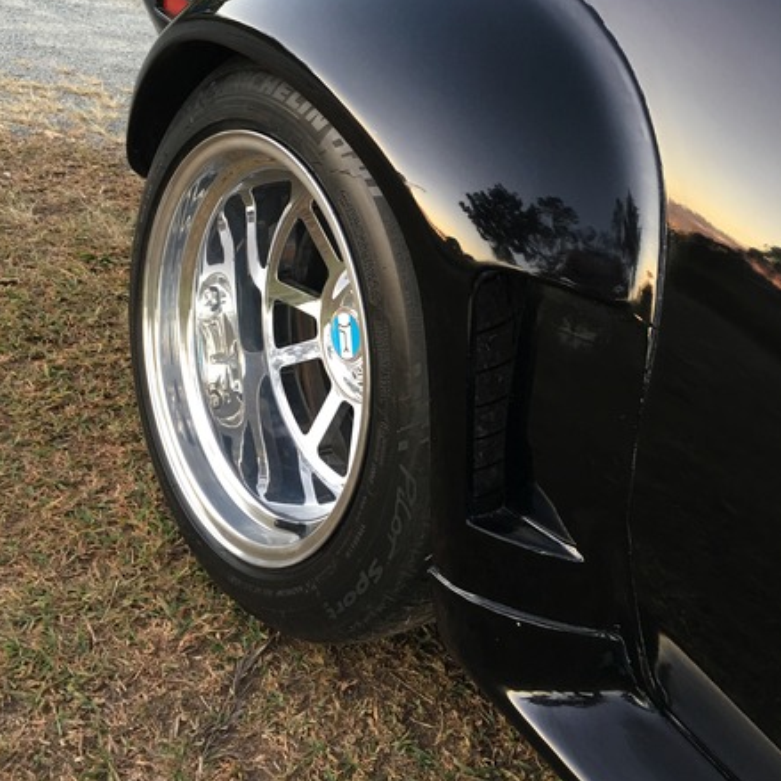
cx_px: 382
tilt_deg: -24.3
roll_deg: -17.6
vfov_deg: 46.9
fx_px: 893
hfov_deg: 47.2
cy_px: 301
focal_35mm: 35
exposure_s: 1/17
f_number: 2.2
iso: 50
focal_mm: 4.15
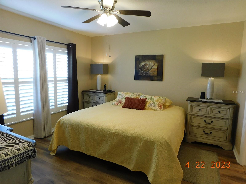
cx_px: 123
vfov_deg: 58.9
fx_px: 163
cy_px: 92
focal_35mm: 23
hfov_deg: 73.9
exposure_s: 1/30
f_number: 3
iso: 160
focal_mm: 4
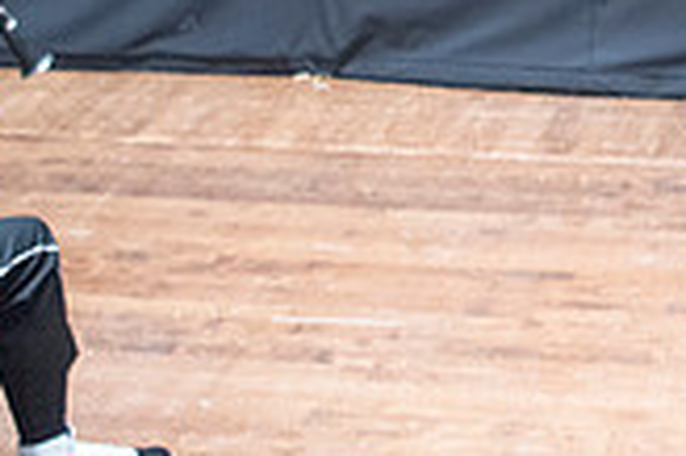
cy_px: -299
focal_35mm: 85
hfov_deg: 21.7
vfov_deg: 14.5
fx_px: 1618
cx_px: 883
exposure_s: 1/160
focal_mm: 24
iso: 4000
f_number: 2.8
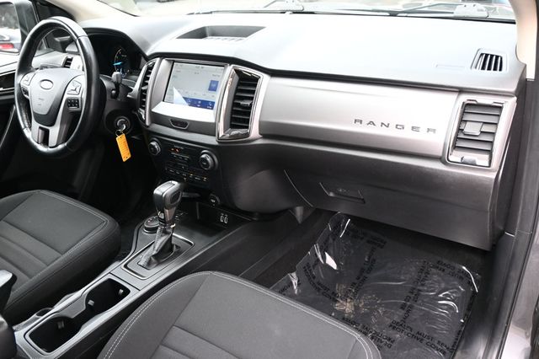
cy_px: 180
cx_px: 270
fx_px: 426
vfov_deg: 45.6
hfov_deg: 64.6
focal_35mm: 28
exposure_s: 1/125
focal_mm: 19
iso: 640
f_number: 3.8
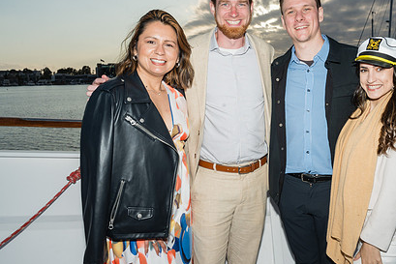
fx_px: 374
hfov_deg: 54.6
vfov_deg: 38.9
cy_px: 129
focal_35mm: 34
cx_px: 265
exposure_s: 1/250
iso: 125
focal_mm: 24
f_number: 13
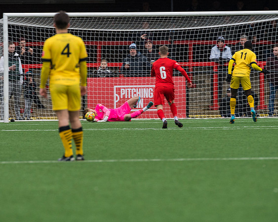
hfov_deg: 3.4
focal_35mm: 568
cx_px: 130
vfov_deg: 2.7
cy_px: 123
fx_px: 4675
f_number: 4
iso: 800
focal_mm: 300
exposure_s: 1/800
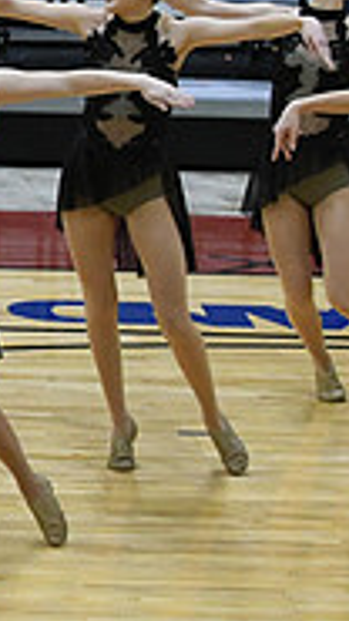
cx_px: -577
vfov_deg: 5.3
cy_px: 253
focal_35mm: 404
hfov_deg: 3.0
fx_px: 6650
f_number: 4
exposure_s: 1/500
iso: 5000
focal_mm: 82
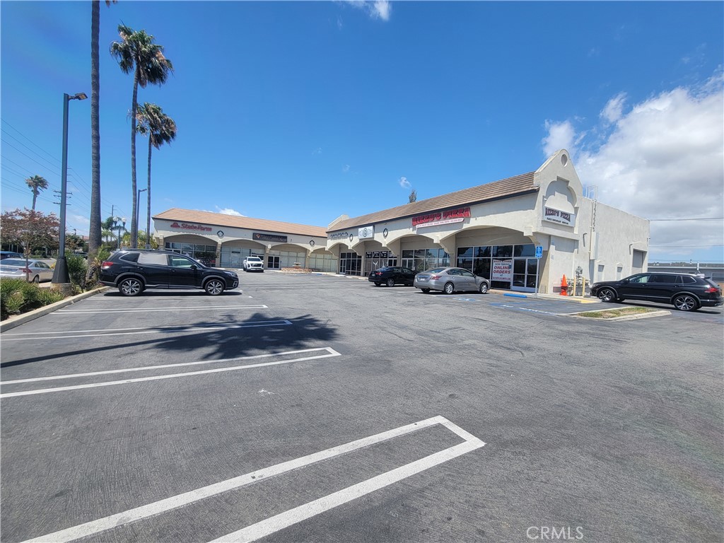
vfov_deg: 89.9
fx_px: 272
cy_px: 272
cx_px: 362
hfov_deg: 106.2
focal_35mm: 13
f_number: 2.2
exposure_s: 1/1336
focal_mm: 2.2
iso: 50
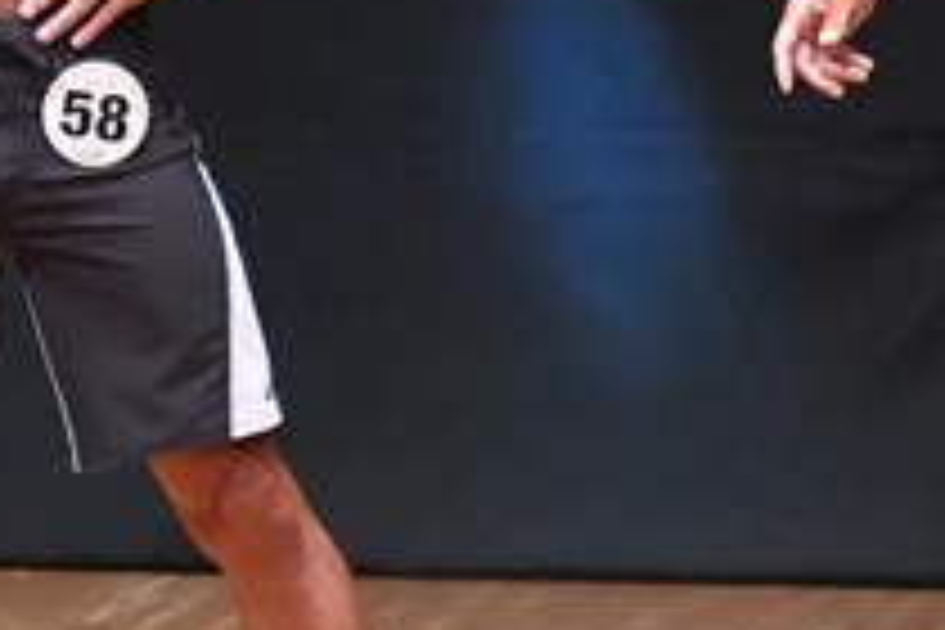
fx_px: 23256
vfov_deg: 1.6
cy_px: 158
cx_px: -731
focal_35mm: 886
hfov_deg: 2.3
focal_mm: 160
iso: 8000
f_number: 5.6
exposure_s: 1/400
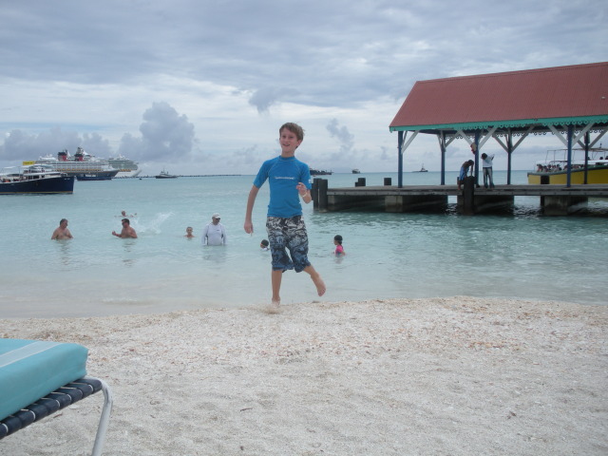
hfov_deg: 51.4
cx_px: 304
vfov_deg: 39.7
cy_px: 228
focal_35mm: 36
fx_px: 632
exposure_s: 1/833
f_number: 3.5
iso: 64
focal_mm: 6.3
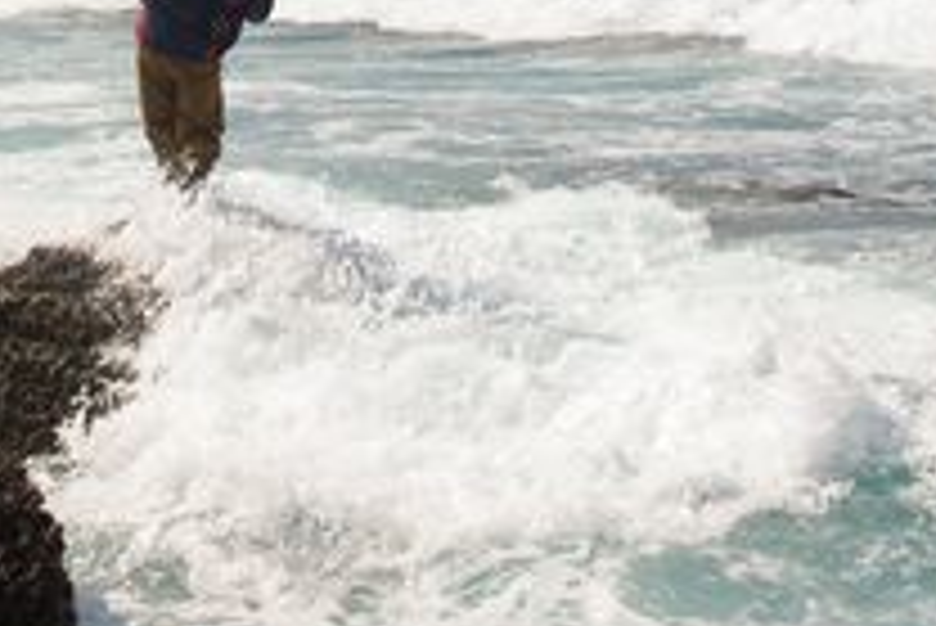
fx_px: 2472
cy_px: -135
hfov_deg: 21.3
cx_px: 292
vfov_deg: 14.0
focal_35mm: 95
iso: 100
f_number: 11
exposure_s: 1/180
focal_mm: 24.38
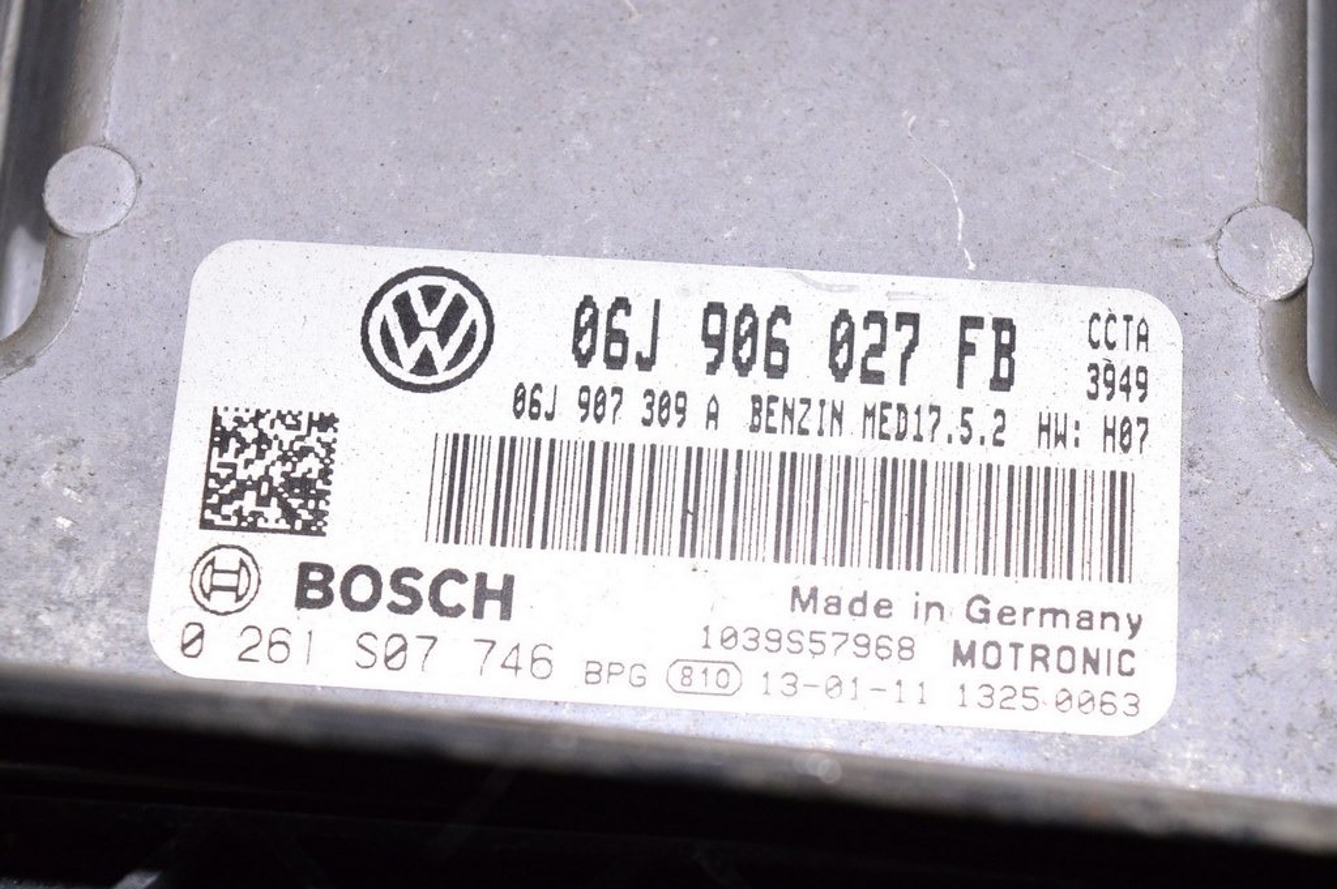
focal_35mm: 78
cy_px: 444
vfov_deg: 17.5
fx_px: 2894
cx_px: 668
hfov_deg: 26.0
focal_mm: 52
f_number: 8
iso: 1600
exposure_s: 1/160
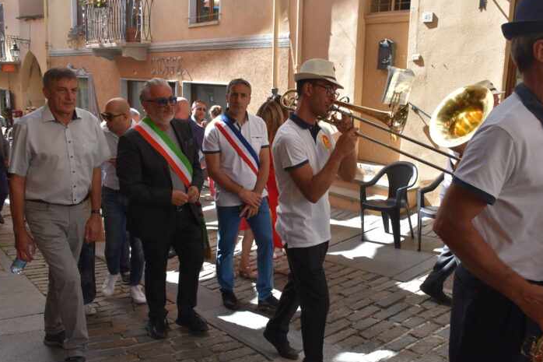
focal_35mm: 33
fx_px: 498
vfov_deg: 40.0
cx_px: 288
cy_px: 181
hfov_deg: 57.2
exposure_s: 1/250
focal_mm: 20
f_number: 8
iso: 400
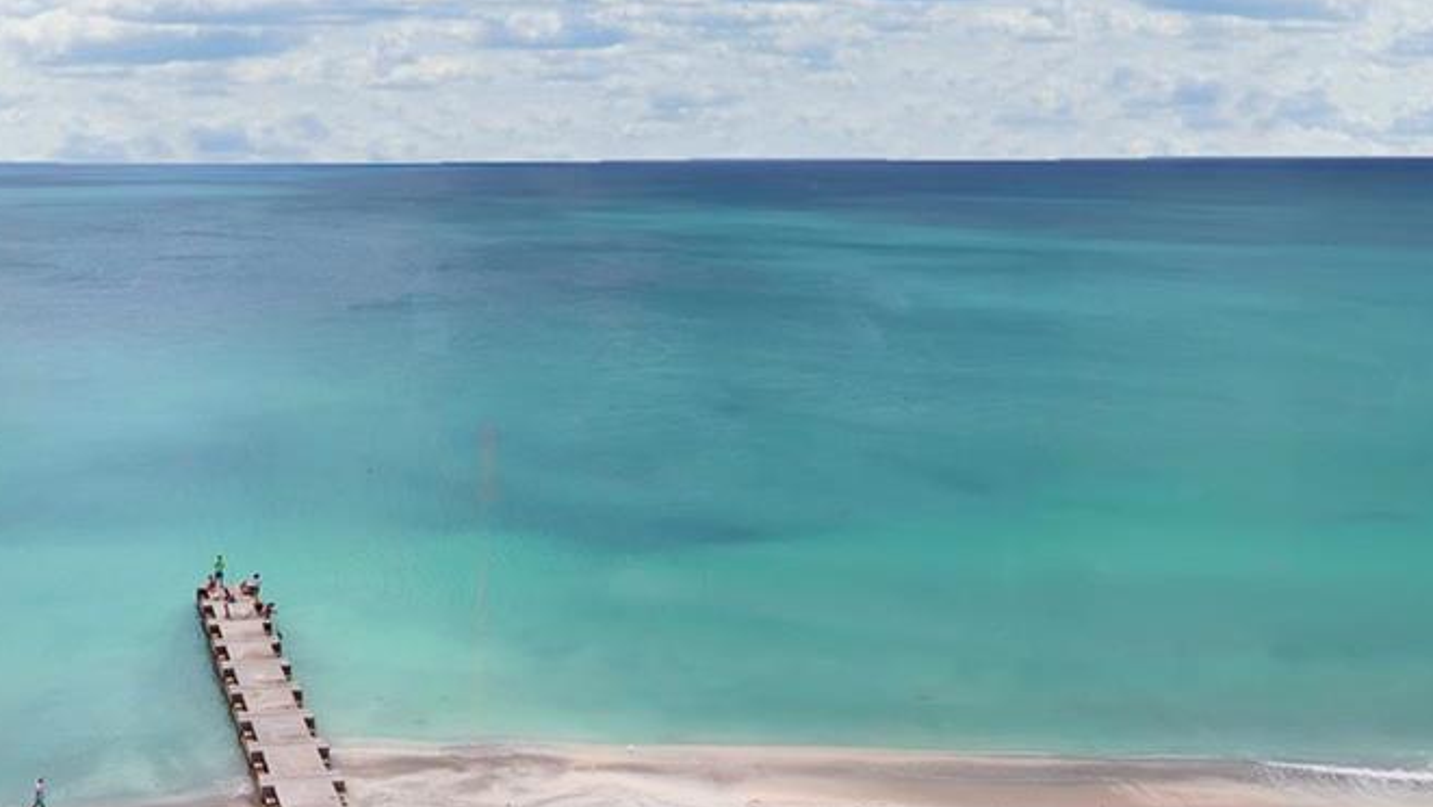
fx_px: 1444
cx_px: 228
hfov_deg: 48.8
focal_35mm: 38
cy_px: 165
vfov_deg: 30.5
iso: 100
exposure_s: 1/160
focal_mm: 10
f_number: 8
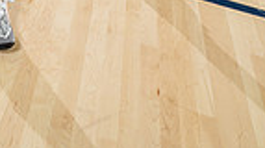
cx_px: 141
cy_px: -224
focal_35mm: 66
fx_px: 463
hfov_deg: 31.9
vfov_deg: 13.0
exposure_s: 1/250
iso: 640
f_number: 8
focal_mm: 20
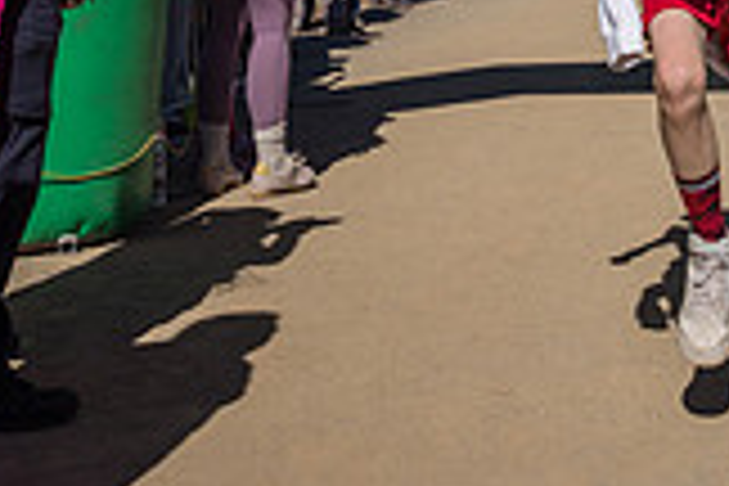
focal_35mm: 86
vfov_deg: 14.7
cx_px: 662
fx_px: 1741
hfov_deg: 23.0
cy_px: -259
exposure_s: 1/8000
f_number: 4
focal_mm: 24
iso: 320
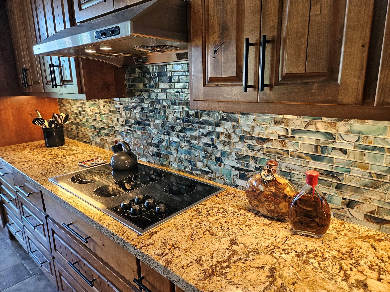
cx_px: 195
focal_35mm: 23
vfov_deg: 58.9
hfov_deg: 73.9
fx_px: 259
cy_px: 146
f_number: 1.8
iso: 320
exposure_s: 1/120
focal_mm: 5.4
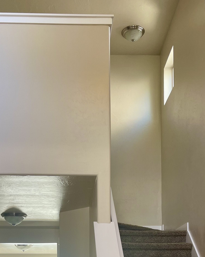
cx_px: 95
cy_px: 266
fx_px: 402
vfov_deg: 32.1
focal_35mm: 53
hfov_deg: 28.6
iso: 80
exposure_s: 1/60
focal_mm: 5.1
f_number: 1.6
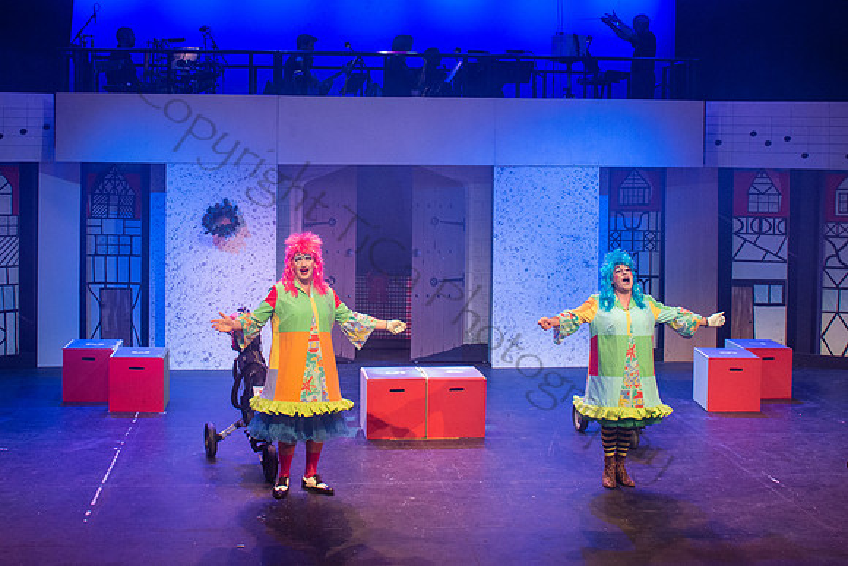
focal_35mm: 47
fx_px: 1101
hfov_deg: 42.0
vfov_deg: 28.5
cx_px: 369
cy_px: 165
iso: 1250
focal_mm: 24
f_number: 7.1
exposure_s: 1/60
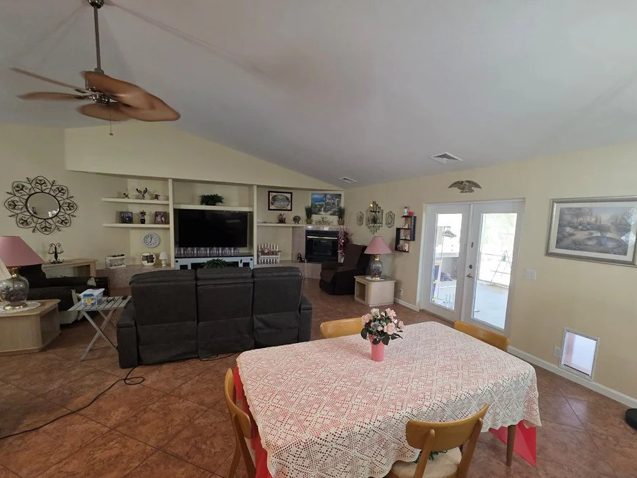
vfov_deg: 81.7
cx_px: 330
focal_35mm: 15
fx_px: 276
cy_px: 256
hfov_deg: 98.1
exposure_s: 1/60
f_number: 1.9
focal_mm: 2.2
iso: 250
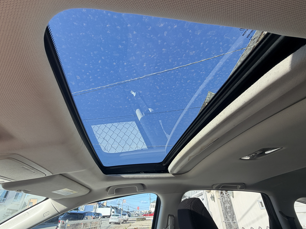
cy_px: 121
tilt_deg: +32.1
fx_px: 150
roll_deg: +1.8
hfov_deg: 91.0
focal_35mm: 17
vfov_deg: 74.7
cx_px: 150
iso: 40
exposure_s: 1/204
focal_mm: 2.22
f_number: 2.2
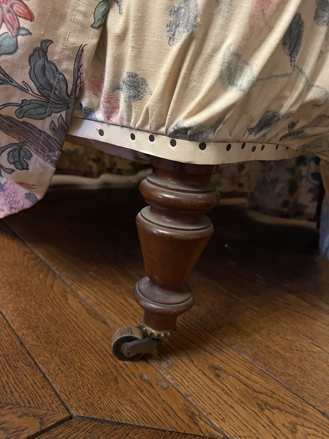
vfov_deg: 69.4
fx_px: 317
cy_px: 220
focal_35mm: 25
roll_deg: -8.4
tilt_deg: -20.0
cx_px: 164
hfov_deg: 54.9
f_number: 1.6
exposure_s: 1/25
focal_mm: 5.1
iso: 640
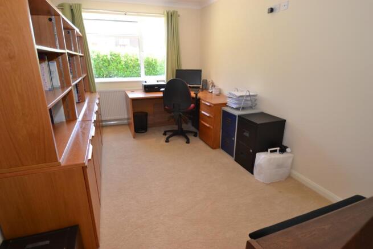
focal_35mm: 20
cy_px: 124
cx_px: 186
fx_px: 202
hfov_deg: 85.4
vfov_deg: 63.2
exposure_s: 1/80
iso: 400
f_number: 4.5
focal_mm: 13
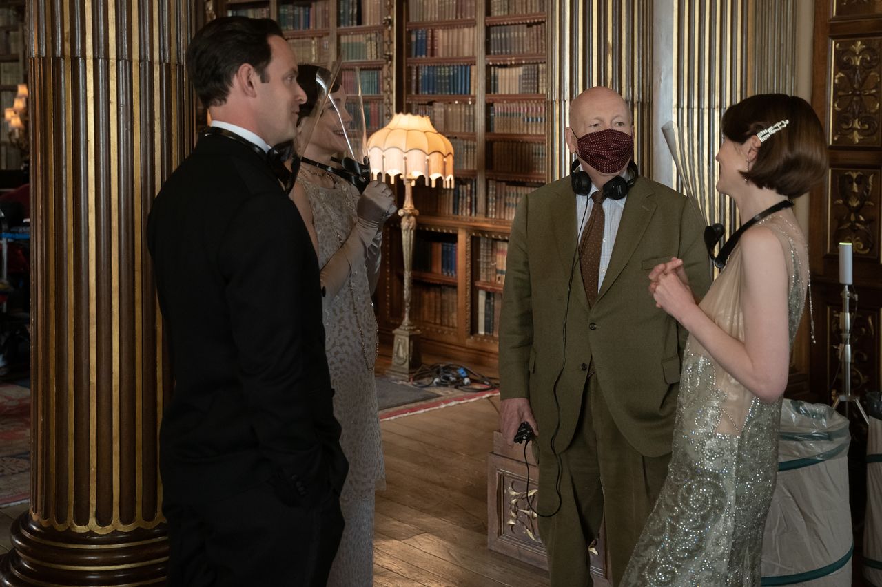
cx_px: 441
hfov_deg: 48.5
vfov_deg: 33.4
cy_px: 294
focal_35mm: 40
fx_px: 980
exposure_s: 1/80
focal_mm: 40
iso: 4000
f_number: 4
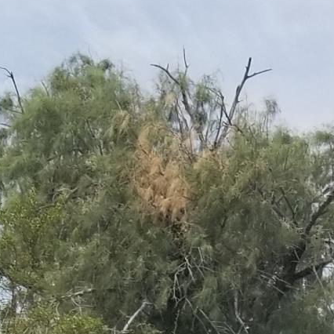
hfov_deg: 10.7
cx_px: 326
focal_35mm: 162
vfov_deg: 9.4
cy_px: 858
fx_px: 1768
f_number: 1.7
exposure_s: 1/3504
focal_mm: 4.25
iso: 50
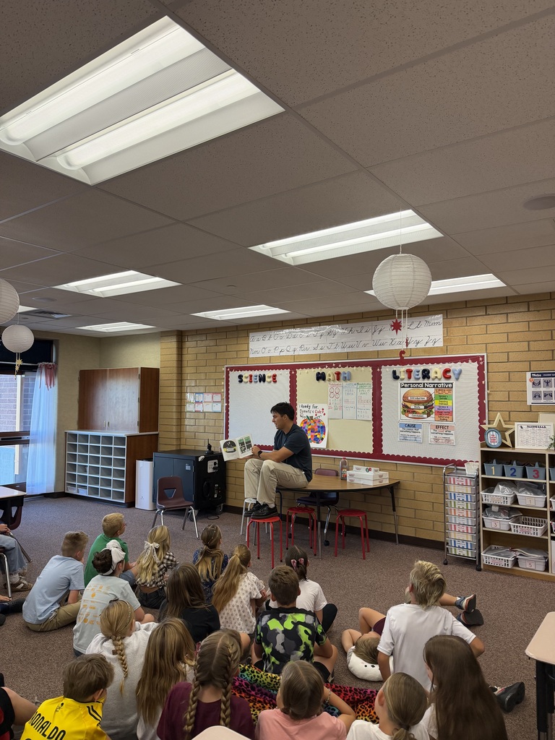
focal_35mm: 24
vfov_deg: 71.6
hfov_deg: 56.8
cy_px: 370
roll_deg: -0.8
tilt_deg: +3.0
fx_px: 513
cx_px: 278
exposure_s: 1/120
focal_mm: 6.76
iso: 250
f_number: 1.78
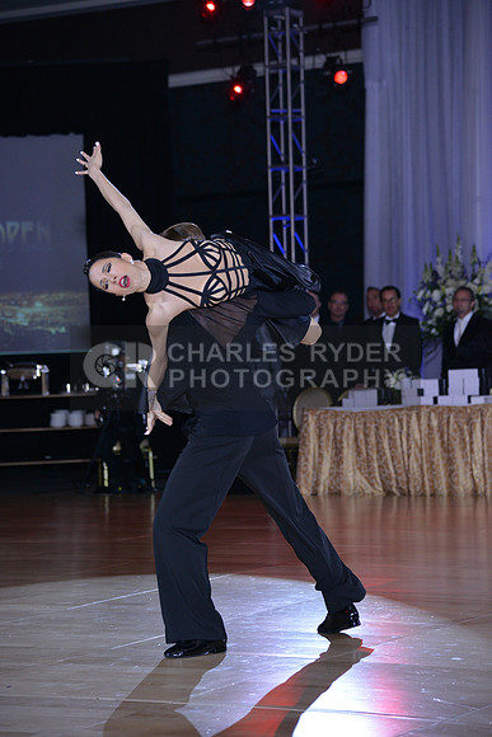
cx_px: 246
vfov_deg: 20.4
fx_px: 2049
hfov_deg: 13.7
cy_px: 368
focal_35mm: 100
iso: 1250
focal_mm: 100
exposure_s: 1/250
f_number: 4.5
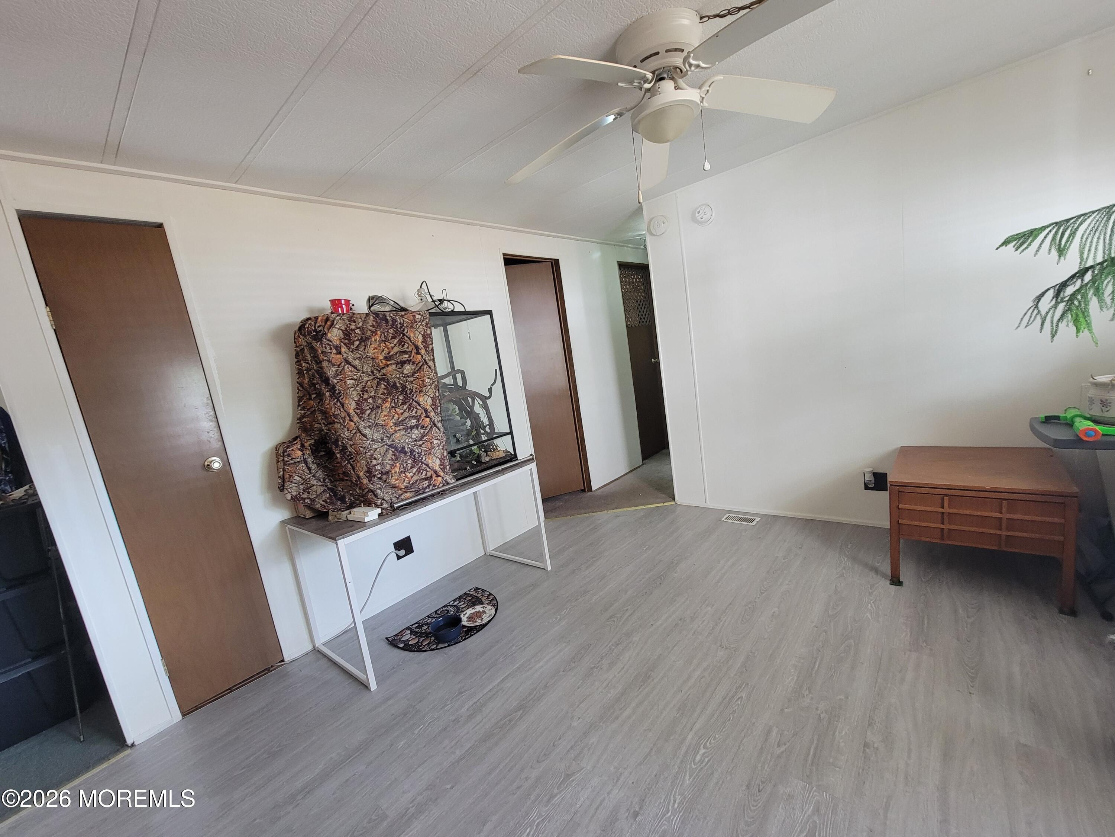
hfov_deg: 106.2
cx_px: 558
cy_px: 418
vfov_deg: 89.9
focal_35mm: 13
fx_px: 419
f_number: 2.2
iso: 320
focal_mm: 2.2
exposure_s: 1/40
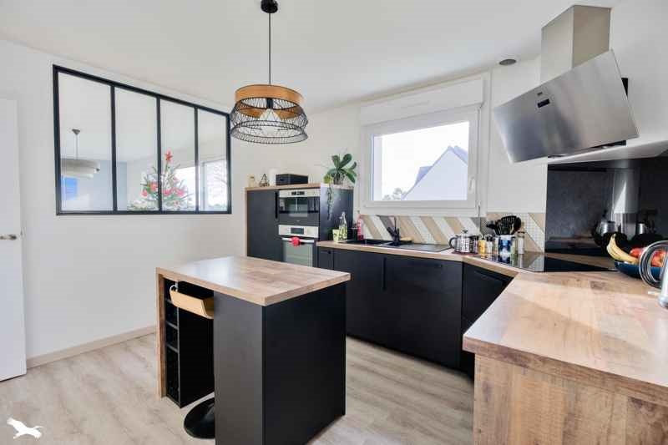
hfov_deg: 96.7
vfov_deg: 73.7
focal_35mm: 16
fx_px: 297
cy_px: 222
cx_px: 334
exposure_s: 1/250
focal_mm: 16
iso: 800
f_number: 8
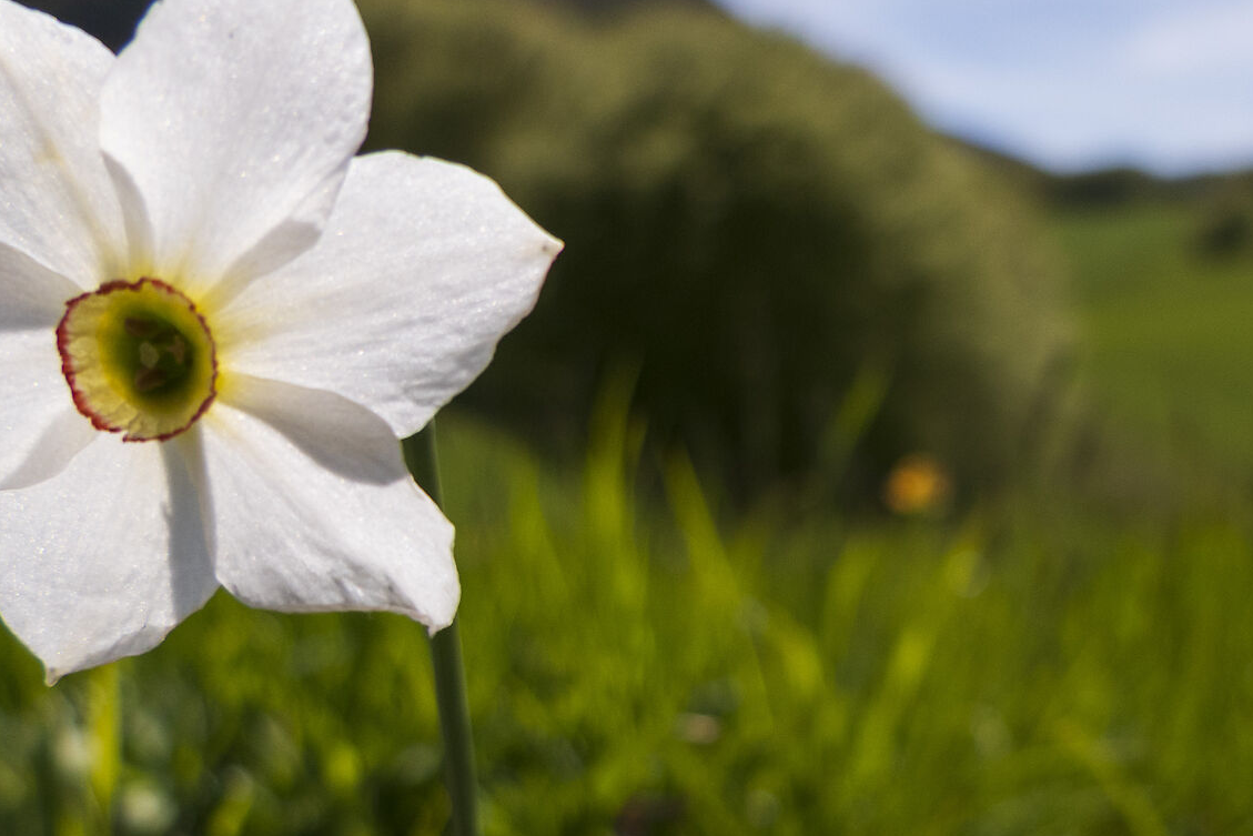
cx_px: 868
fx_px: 1775
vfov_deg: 26.0
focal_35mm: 51
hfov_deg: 38.3
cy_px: 681
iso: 200
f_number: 2.8
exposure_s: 1/4000
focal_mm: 8.8
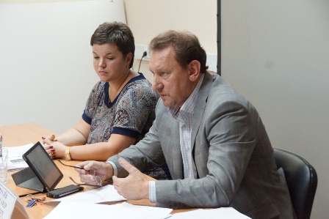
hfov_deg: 24.6
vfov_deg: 16.6
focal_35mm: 82
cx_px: 164
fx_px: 754
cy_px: 110
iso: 2000
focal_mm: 55
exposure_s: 1/50
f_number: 5
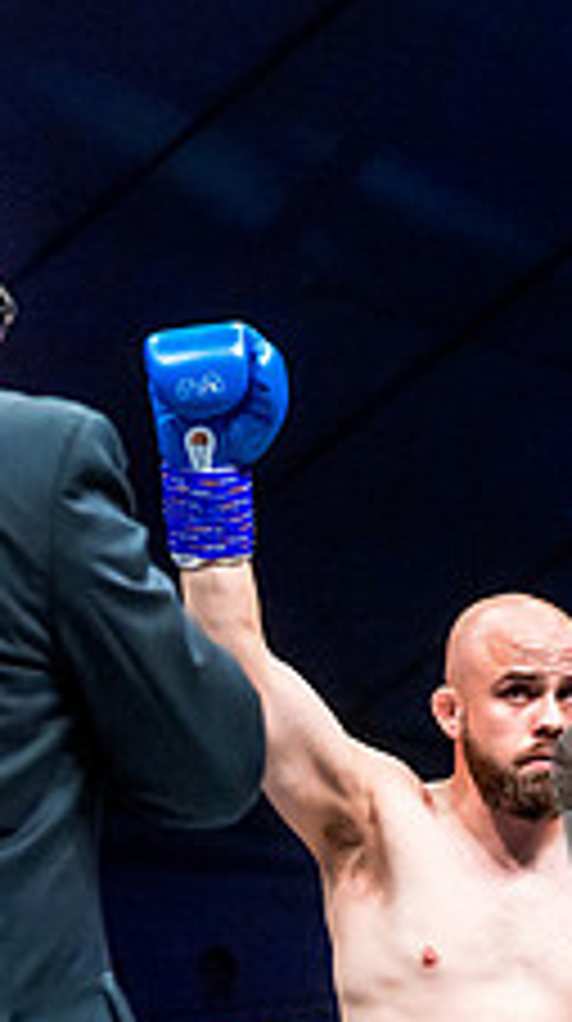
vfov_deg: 12.1
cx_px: 563
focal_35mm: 177
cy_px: 795
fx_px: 4792
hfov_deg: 6.8
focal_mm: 66
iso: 4000
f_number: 4
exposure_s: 1/1000
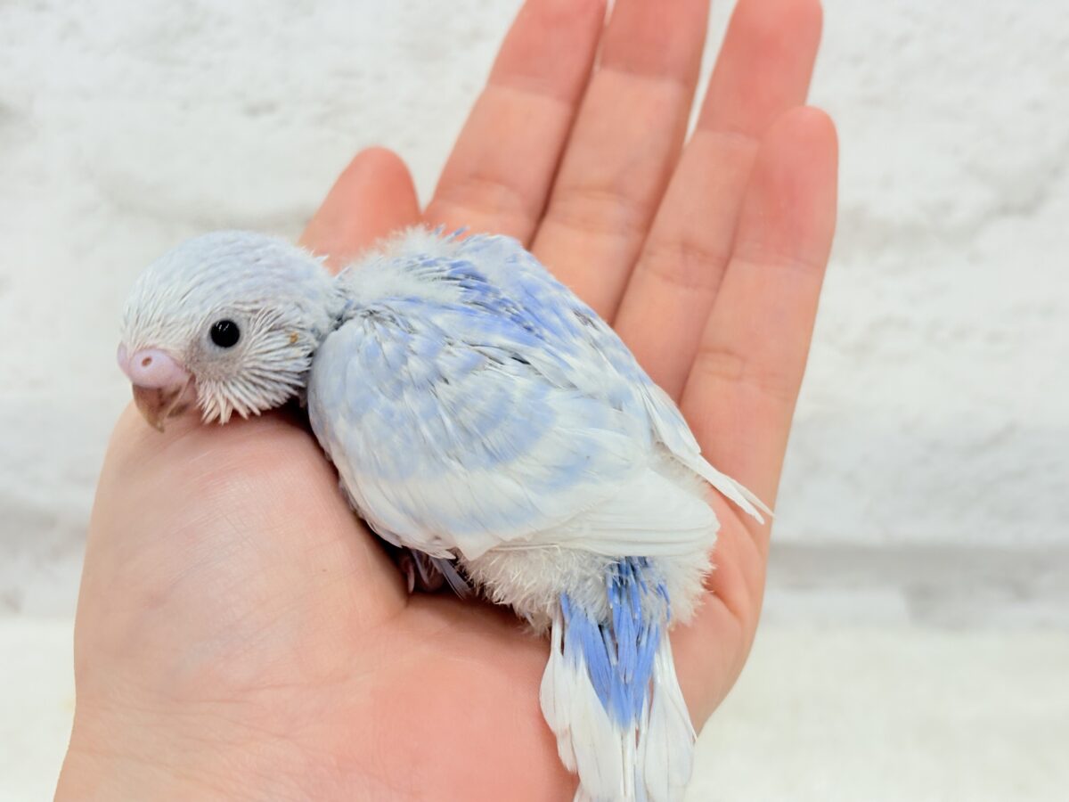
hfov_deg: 36.8
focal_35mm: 52
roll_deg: -0.6
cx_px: 534
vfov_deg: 28.0
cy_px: 401
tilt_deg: -17.8
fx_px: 1606
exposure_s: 1/100
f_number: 1.6
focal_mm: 5.96
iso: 80
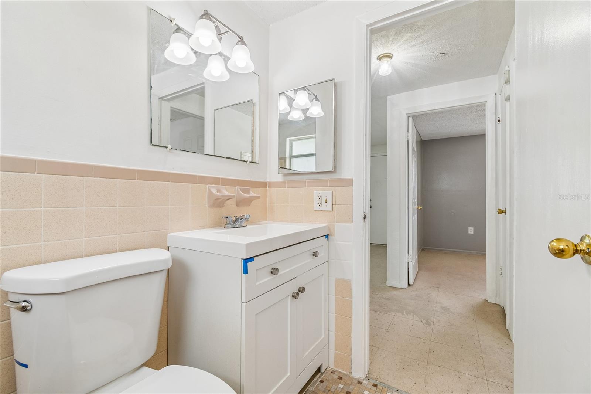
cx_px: 296
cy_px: 197
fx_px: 246
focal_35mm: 15
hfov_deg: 100.4
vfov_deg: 77.3
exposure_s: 1/3.33
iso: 100
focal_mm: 10
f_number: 7.1
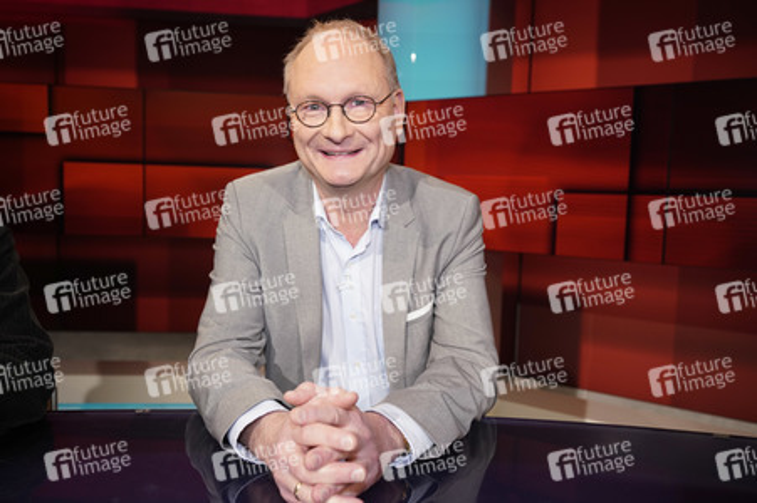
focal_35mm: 30
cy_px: 252
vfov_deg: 43.5
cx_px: 378
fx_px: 630
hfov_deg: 62.0
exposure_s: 1/160
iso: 1600
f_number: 4.5
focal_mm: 30
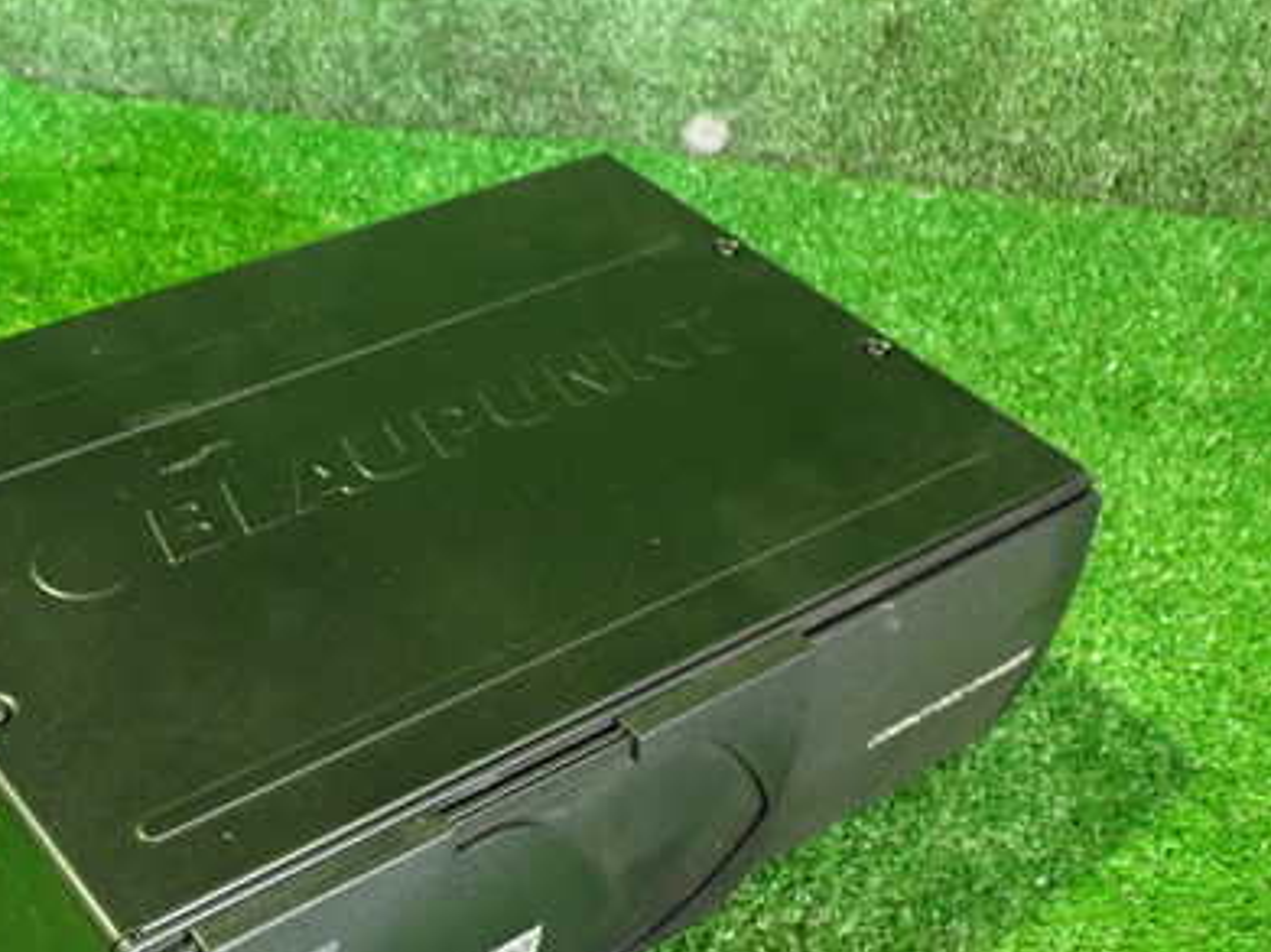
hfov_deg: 40.0
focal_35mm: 46
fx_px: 1688
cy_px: 721
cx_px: 309
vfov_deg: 30.9
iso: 800
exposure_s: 1/15
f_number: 2.3
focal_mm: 5.4
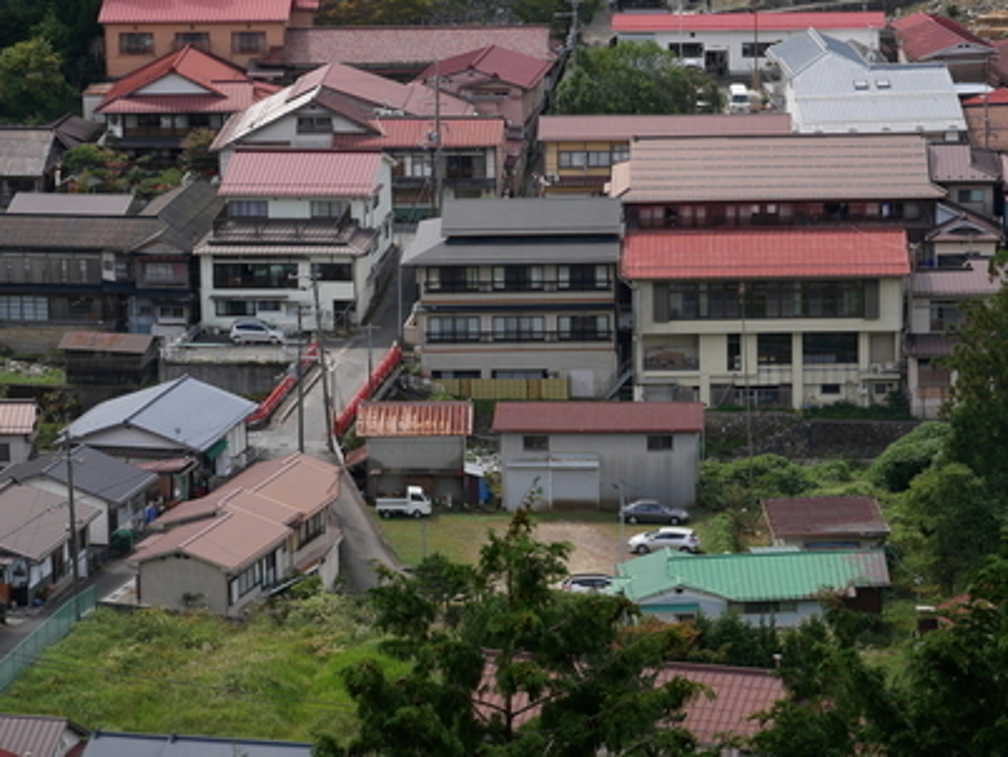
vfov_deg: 8.3
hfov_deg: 11.0
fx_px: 5216
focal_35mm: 179
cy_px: 380
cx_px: 484
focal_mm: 60
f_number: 7.1
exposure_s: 1/400
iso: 200
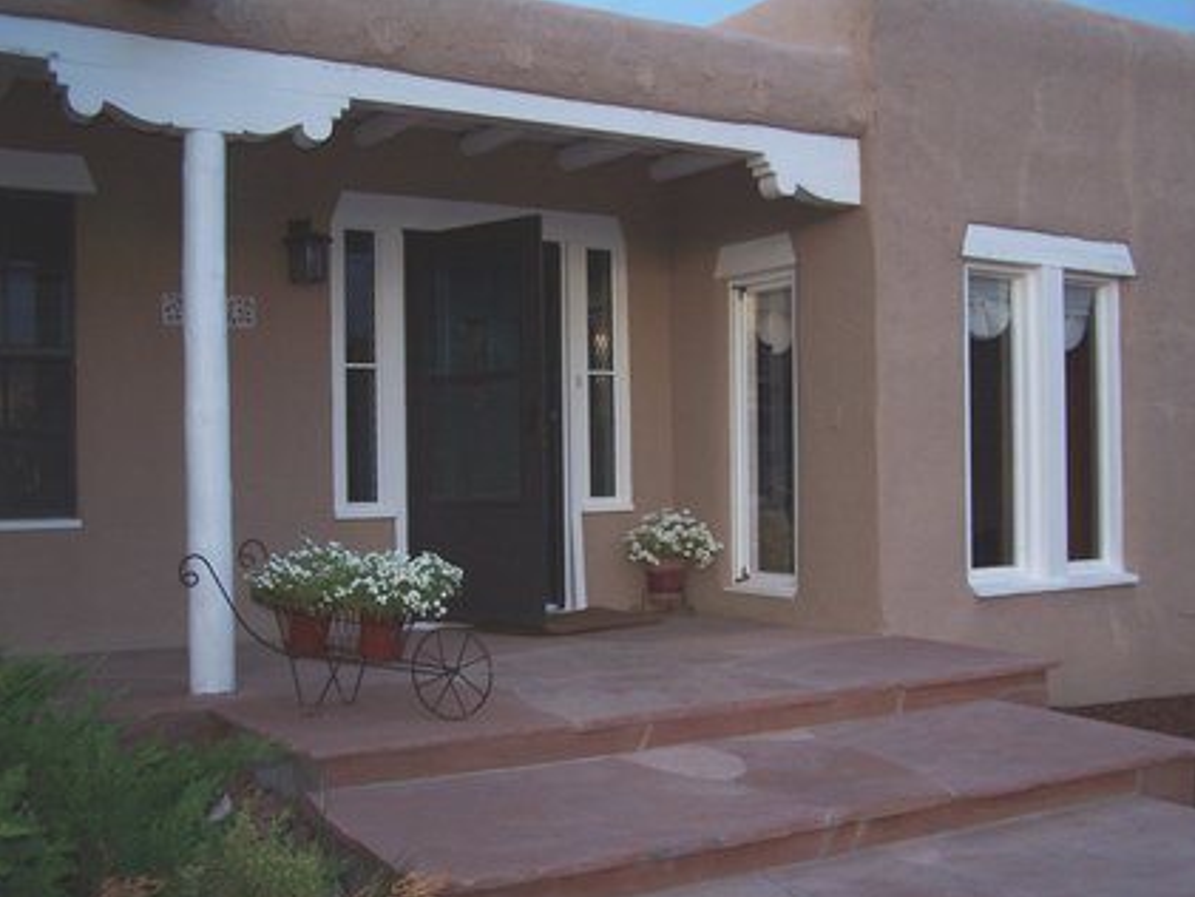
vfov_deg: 36.8
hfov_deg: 47.8
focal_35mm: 39
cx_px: 610
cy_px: 457
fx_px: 1347
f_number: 2.8
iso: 140
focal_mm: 6.3
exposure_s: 1/60
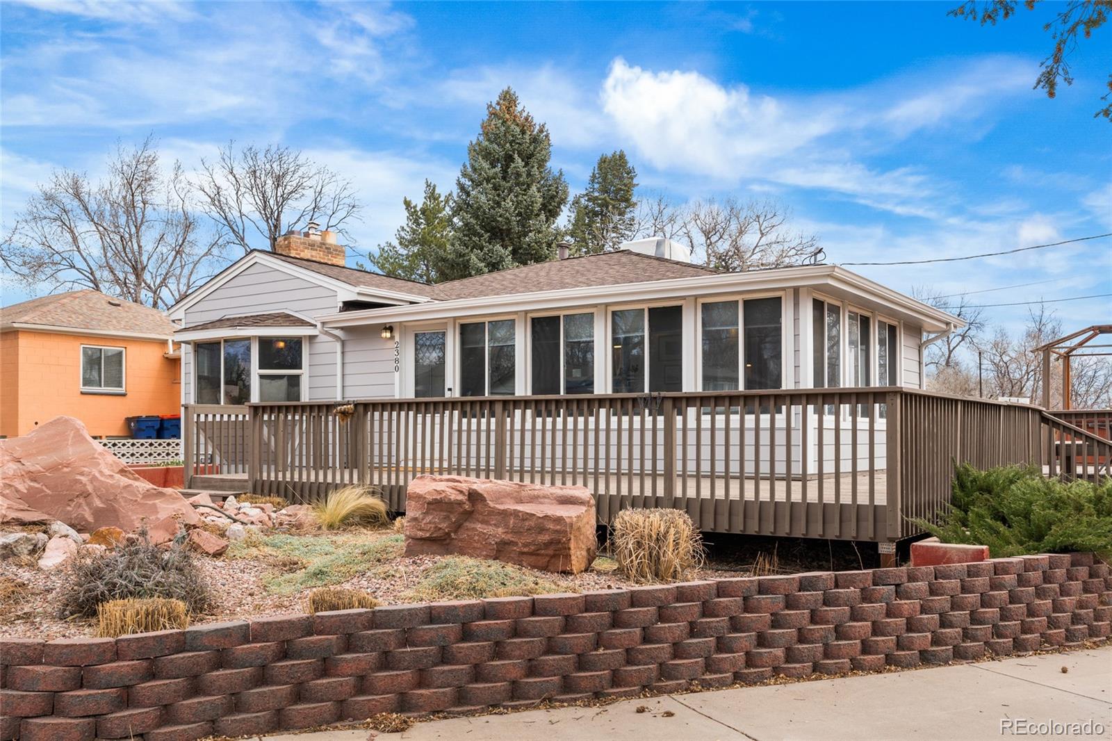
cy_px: 370
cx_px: 556
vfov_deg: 42.3
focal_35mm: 31
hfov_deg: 60.3
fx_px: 957
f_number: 11
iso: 100
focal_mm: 31
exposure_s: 1/125
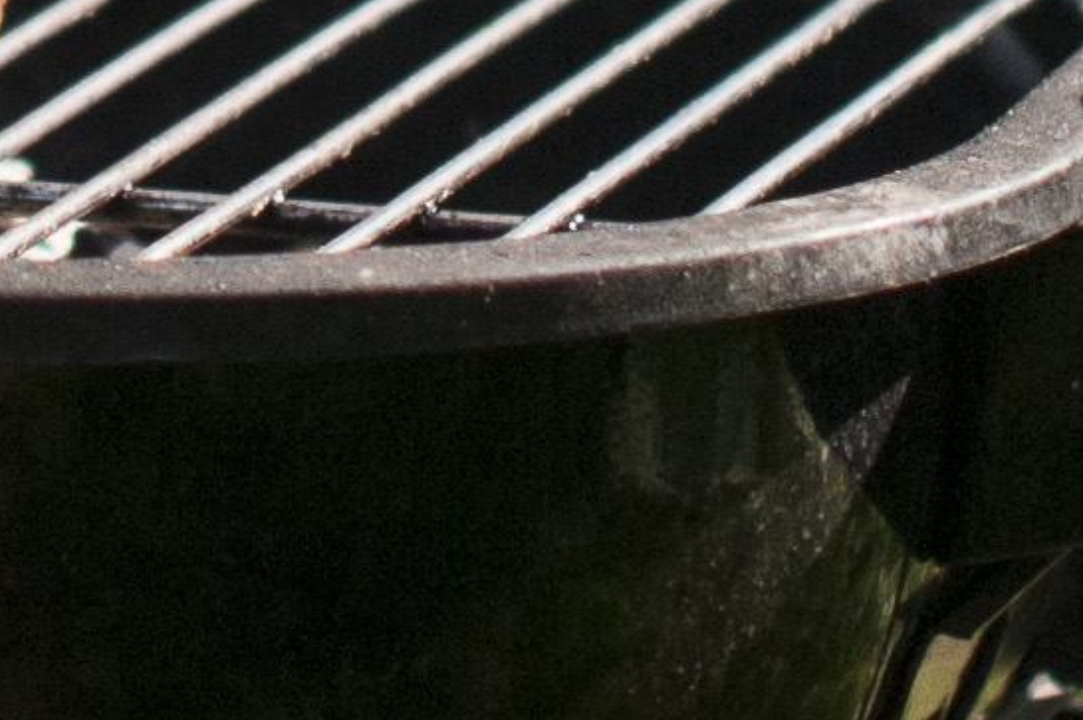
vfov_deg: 2.3
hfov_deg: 3.5
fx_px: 17703
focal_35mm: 589
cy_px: -1529
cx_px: -645
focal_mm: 50
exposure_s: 1/3000
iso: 400
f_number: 2.8
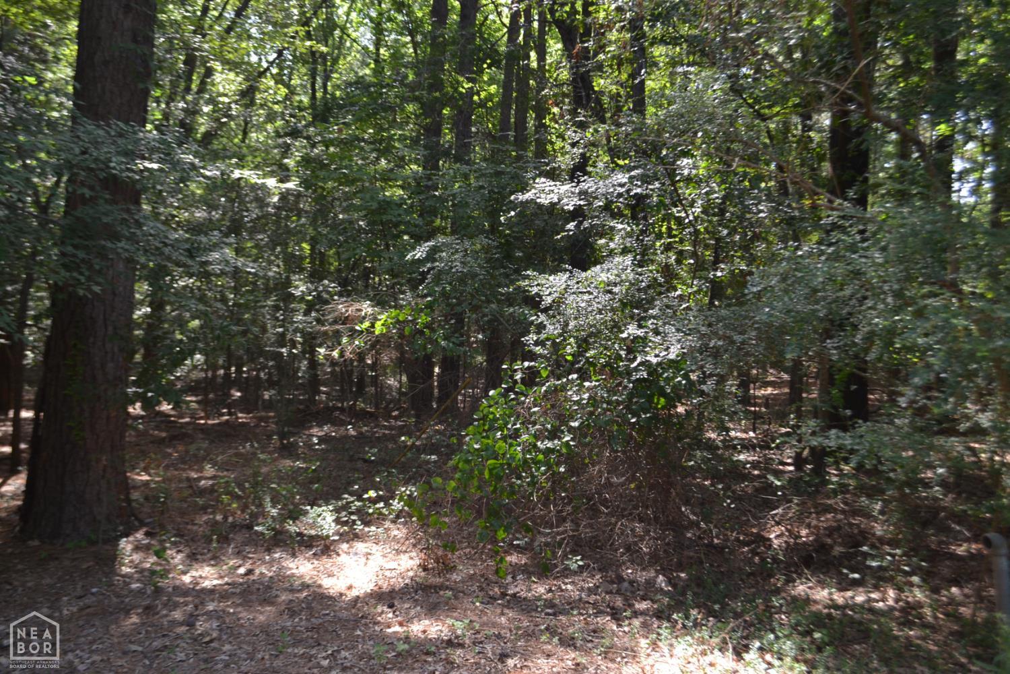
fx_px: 926
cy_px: 337
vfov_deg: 40.0
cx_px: 505
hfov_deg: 57.2
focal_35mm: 33
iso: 400
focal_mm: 22
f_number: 5
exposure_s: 1/100
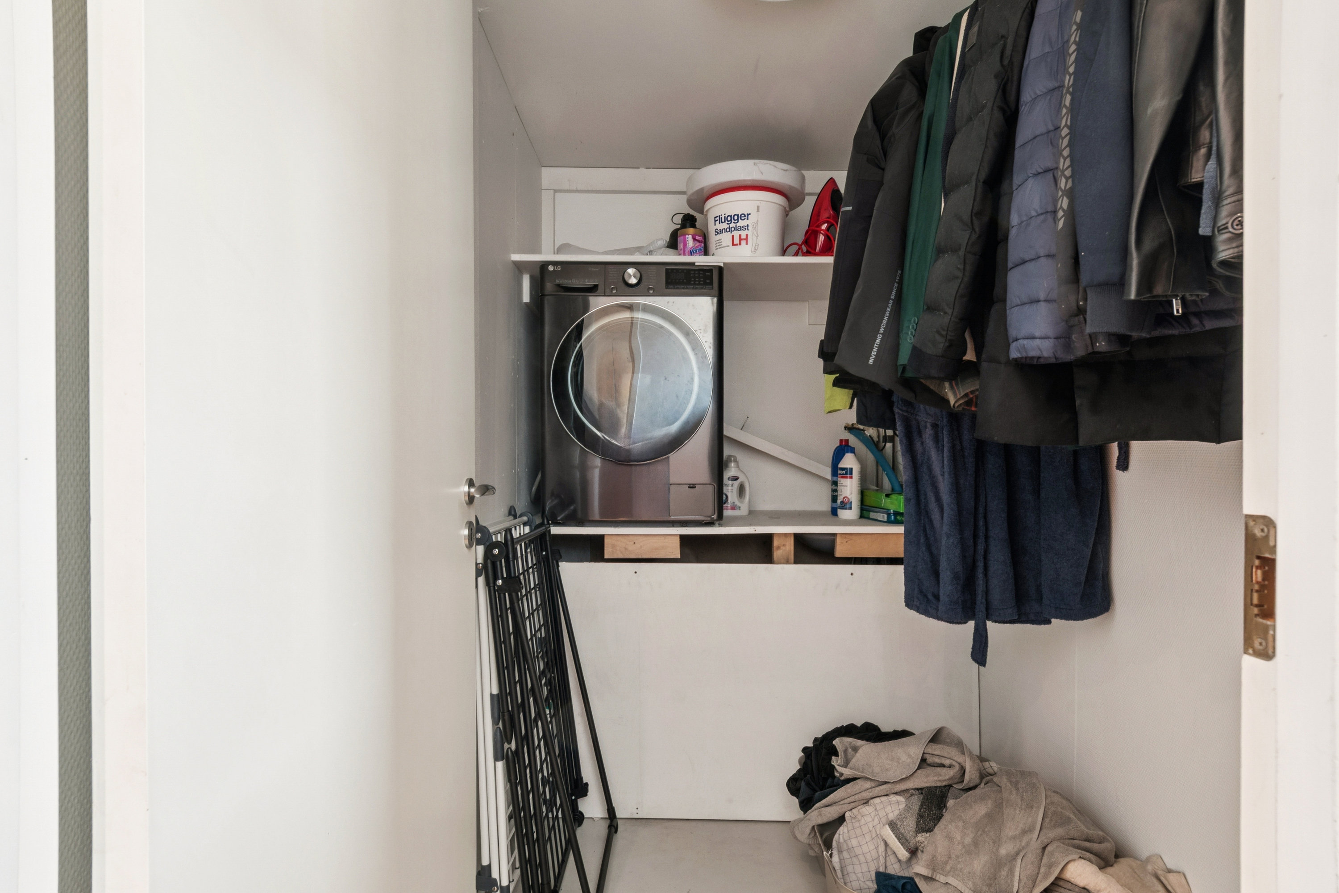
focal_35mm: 18
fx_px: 669
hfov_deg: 90.0
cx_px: 670
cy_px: 446
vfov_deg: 67.4
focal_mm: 12
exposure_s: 1
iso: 200
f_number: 10
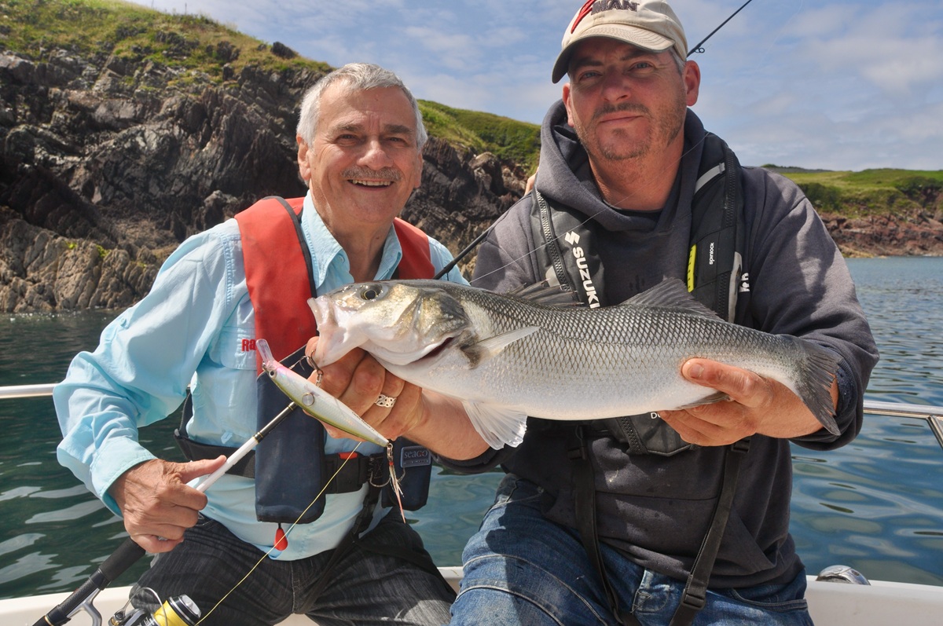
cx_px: 472
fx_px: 706
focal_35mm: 27
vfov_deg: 47.8
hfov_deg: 67.4
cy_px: 313
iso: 200
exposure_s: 1/500
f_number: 11
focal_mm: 18
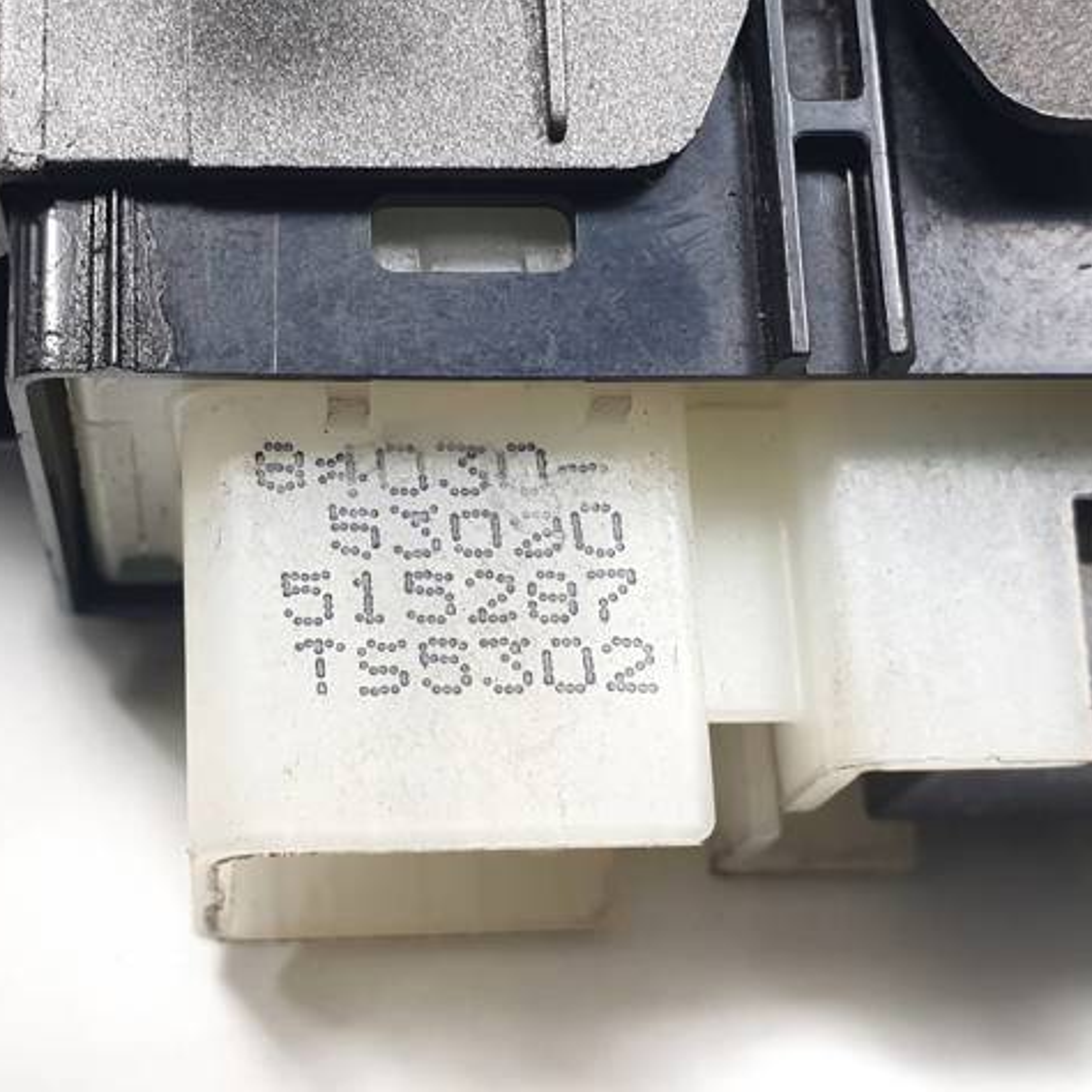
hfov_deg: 52.0
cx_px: 410
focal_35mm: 31
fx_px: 1106
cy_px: 543
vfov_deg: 52.5
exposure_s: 1/100
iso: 50
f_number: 2.4
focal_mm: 4.3
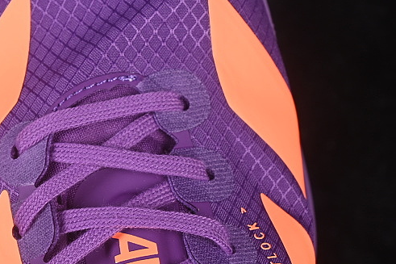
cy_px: 95
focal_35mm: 165
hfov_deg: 12.4
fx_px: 1814
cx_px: 106
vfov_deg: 8.3
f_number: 7.1
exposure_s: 1/60
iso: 160
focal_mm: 50
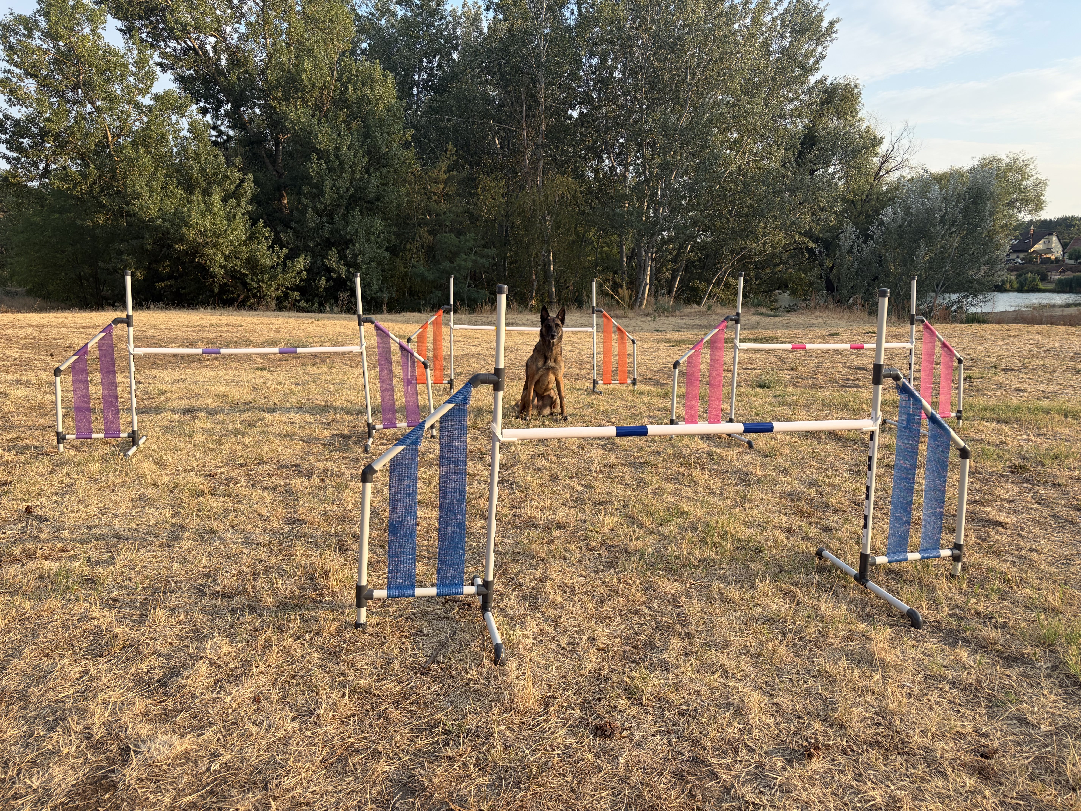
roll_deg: +1.9
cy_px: 406
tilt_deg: -9.5
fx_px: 812
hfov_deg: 67.3
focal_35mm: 26
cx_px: 540
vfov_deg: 53.1
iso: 50
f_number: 1.6
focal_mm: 5.96
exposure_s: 1/933
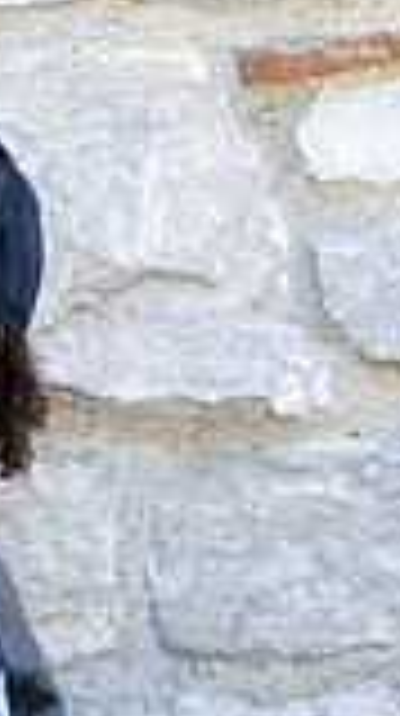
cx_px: -191
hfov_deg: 5.4
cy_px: 977
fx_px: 4202
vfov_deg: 9.5
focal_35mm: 222
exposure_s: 1/320
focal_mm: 50
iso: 200
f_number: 2.5
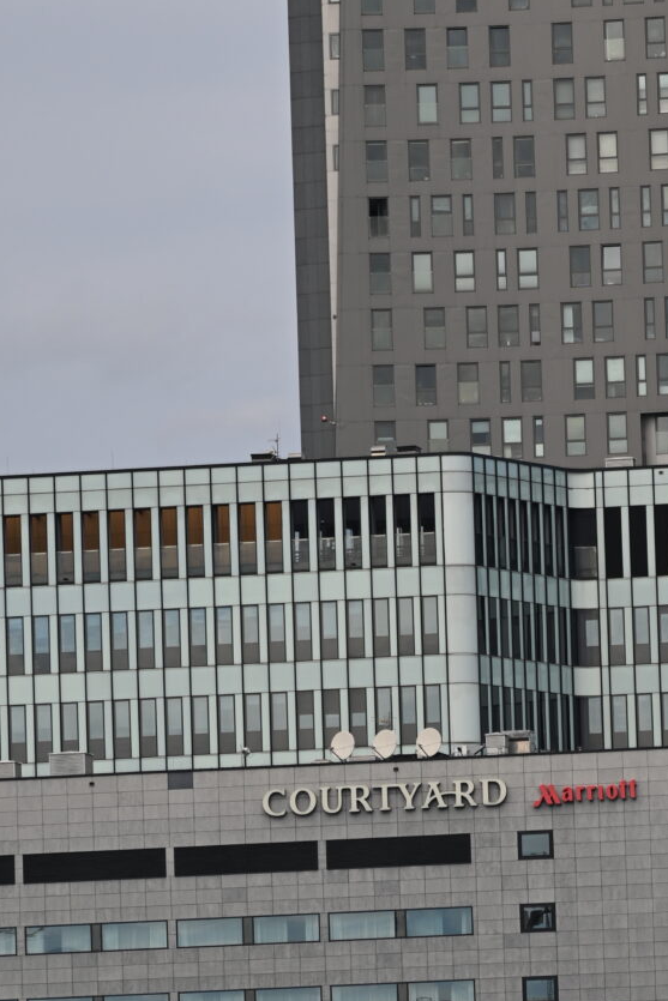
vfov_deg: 5.6
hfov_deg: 3.7
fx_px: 10238
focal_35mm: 368
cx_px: 557
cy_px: 207
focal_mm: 120
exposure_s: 1/1250
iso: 100
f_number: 4.5
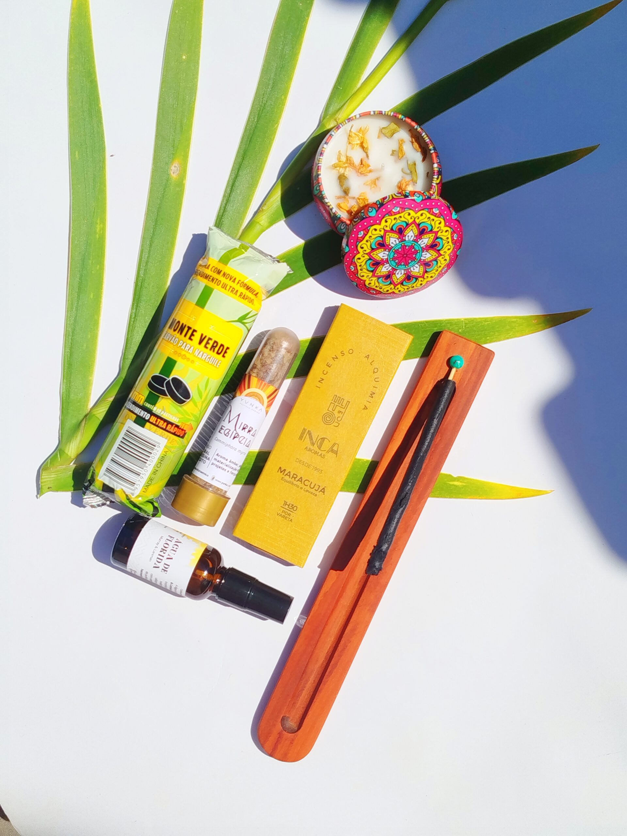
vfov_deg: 39.7
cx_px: 314
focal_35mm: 48
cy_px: 418
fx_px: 1159
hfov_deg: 30.3
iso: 50
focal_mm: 5.31
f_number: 1.7
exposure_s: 1/2506
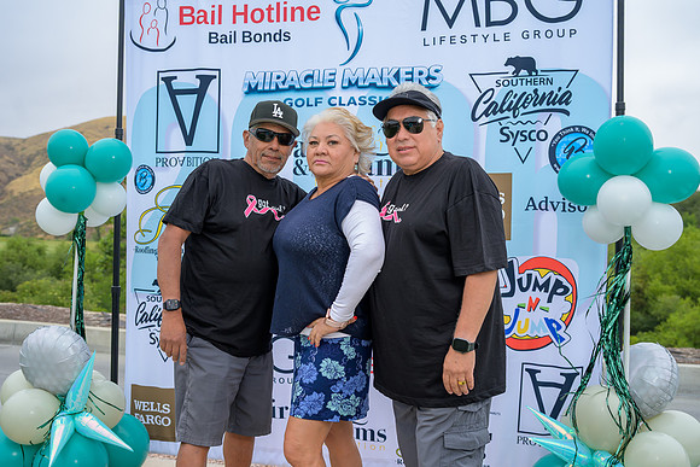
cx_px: 350
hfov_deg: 49.5
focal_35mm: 39
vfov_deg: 34.2
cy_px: 234
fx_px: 758
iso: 320
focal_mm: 39
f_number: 4
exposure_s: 1/200
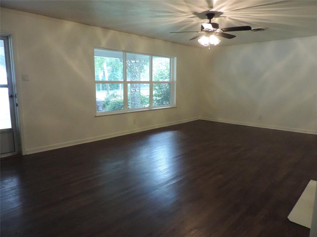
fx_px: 220
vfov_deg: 56.8
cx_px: 158
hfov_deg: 71.6
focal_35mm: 24
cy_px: 118
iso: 1600
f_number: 3
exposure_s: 1/60
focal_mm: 4.3
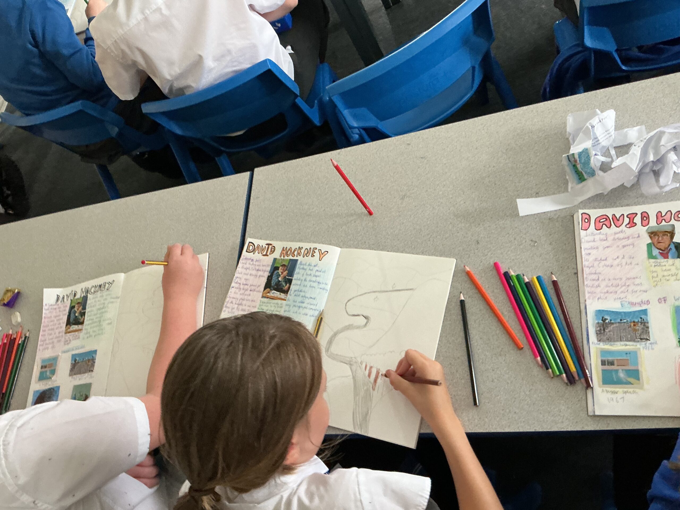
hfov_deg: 61.7
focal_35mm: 29
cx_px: 340
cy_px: 255
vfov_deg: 48.2
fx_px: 570
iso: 250
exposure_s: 1/40
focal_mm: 3
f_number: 1.8
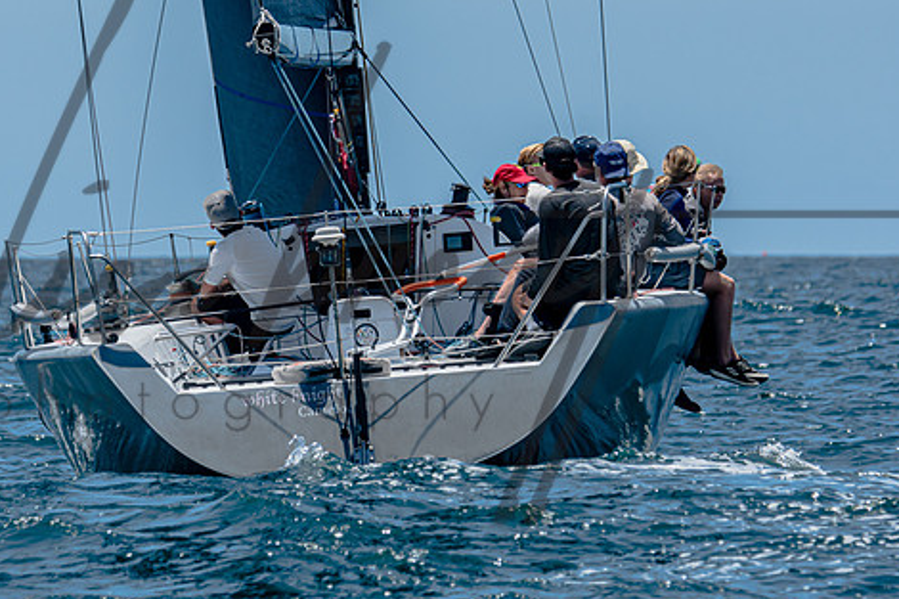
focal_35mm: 498
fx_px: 12431
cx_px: 386
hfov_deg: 4.1
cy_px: 261
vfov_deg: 2.8
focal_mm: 250
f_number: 5.6
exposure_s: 1/1600
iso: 200
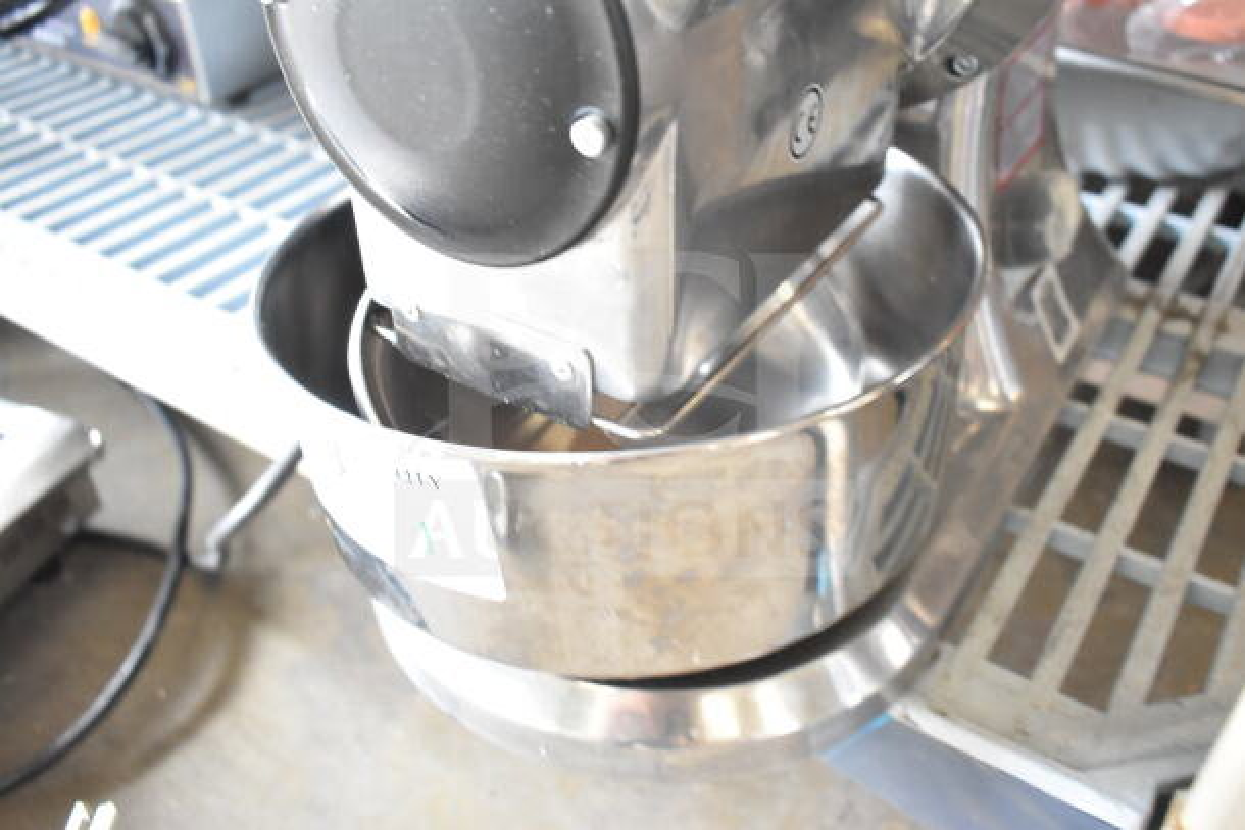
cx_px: 622
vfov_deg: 40.0
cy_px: 415
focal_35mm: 33
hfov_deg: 57.2
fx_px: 1141
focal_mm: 22
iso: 1600
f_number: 4.5
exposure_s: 1/80
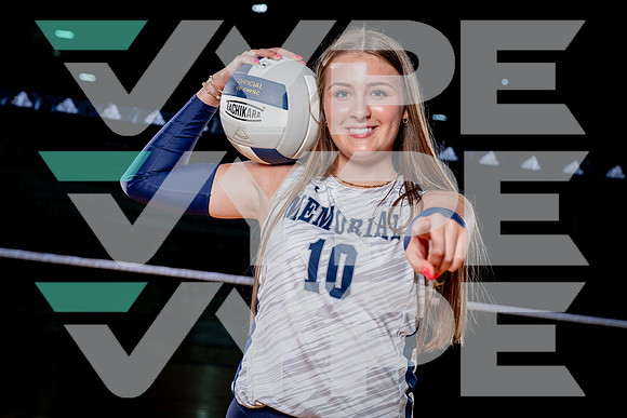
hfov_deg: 27.9
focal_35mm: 72
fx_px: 1263
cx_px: 314
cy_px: 209
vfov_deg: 18.8
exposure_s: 1/250
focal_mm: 70
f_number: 5.6
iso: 250
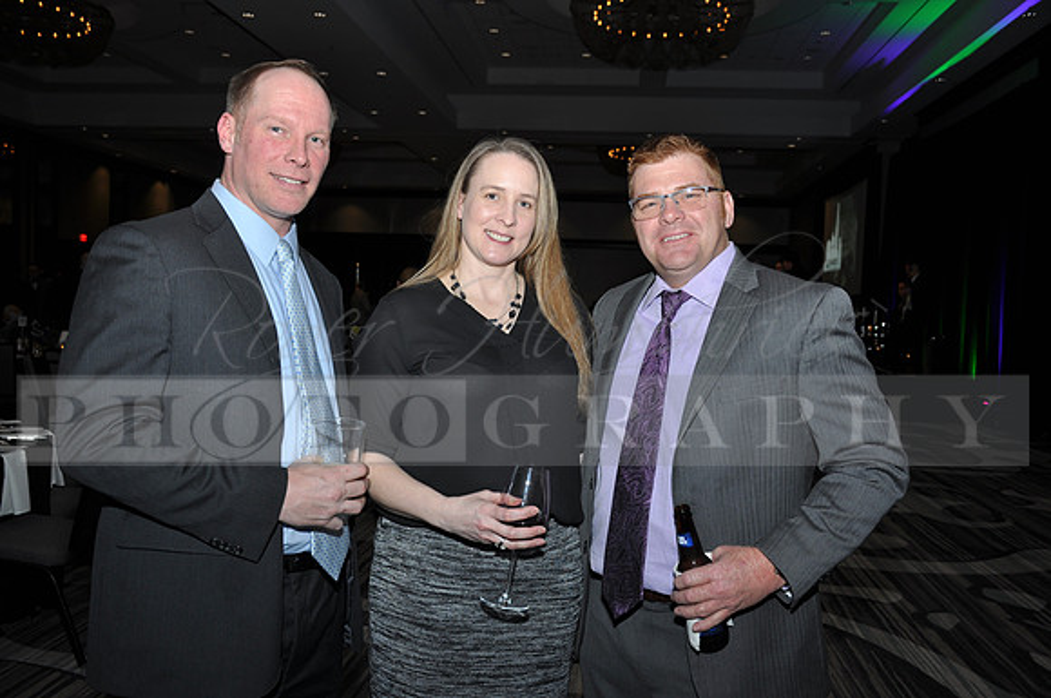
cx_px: 526
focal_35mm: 33
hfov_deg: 57.3
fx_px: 962
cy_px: 349
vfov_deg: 39.9
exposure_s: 1/60
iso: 200
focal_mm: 22
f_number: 4
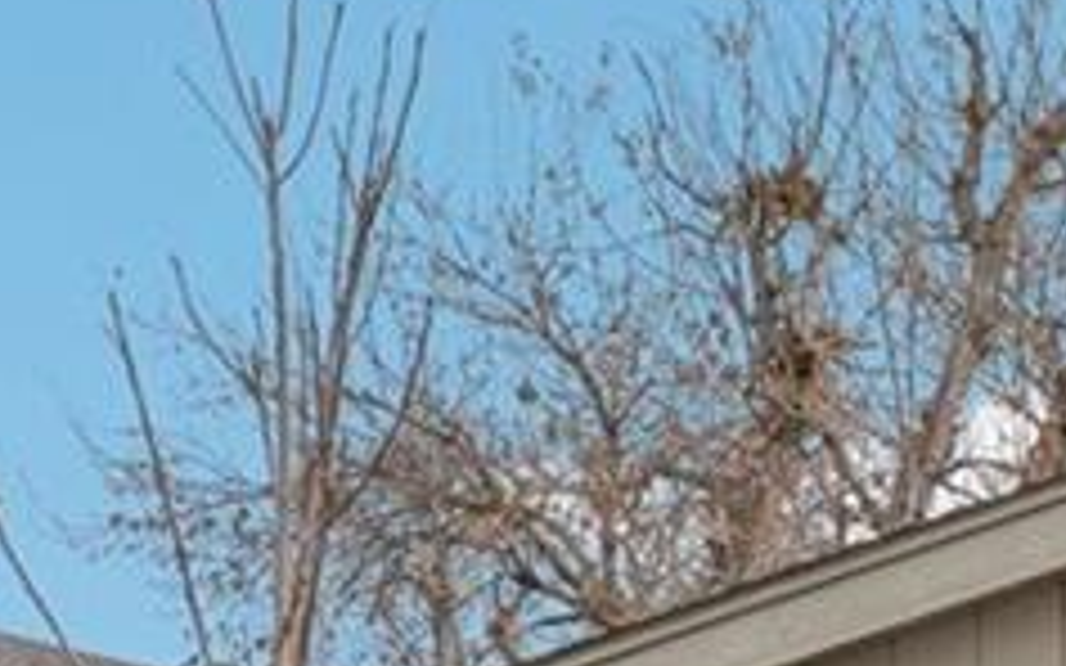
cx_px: 1975
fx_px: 3295
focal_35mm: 113
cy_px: 891
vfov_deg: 11.2
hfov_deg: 15.5
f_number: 8
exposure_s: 1/350
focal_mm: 11
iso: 100
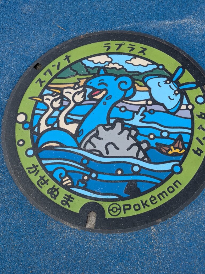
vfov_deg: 37.5
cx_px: 102
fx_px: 402
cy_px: 137
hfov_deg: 28.6
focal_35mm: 51
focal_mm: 5.43
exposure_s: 1/1845
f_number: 1.89
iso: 41
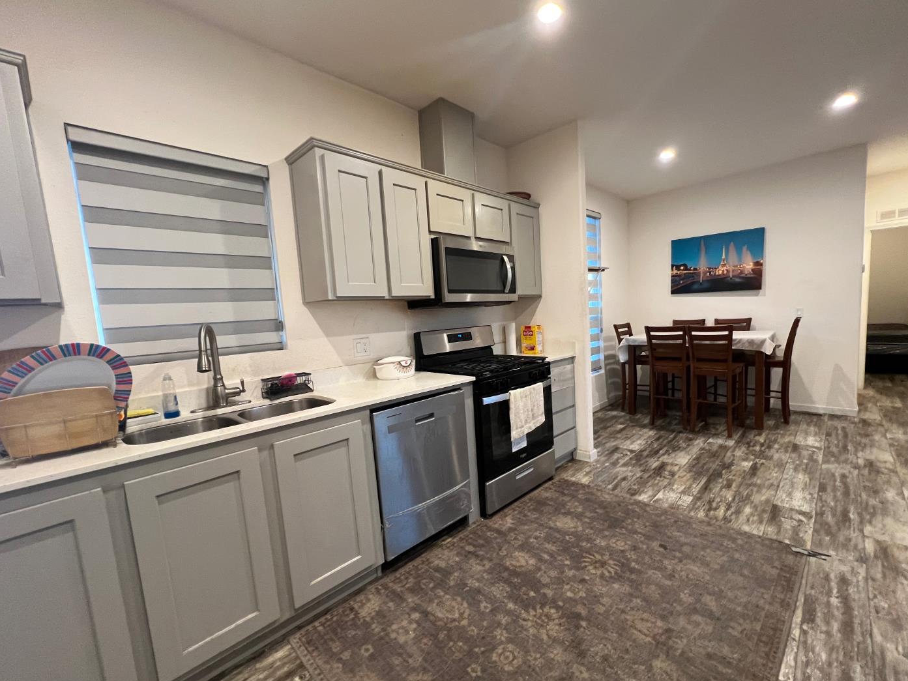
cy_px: 356
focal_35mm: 14
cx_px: 488
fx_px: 367
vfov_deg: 85.6
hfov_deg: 101.9
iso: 400
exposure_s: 1/60
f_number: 1.8
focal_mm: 1.57
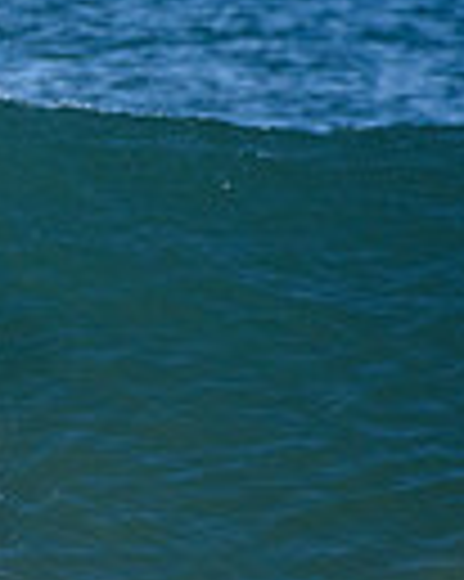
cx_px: -653
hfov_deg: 0.5
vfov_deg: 0.6
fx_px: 54583
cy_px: 474
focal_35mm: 3176
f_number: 5.6
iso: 640
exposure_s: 1/4000
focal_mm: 500
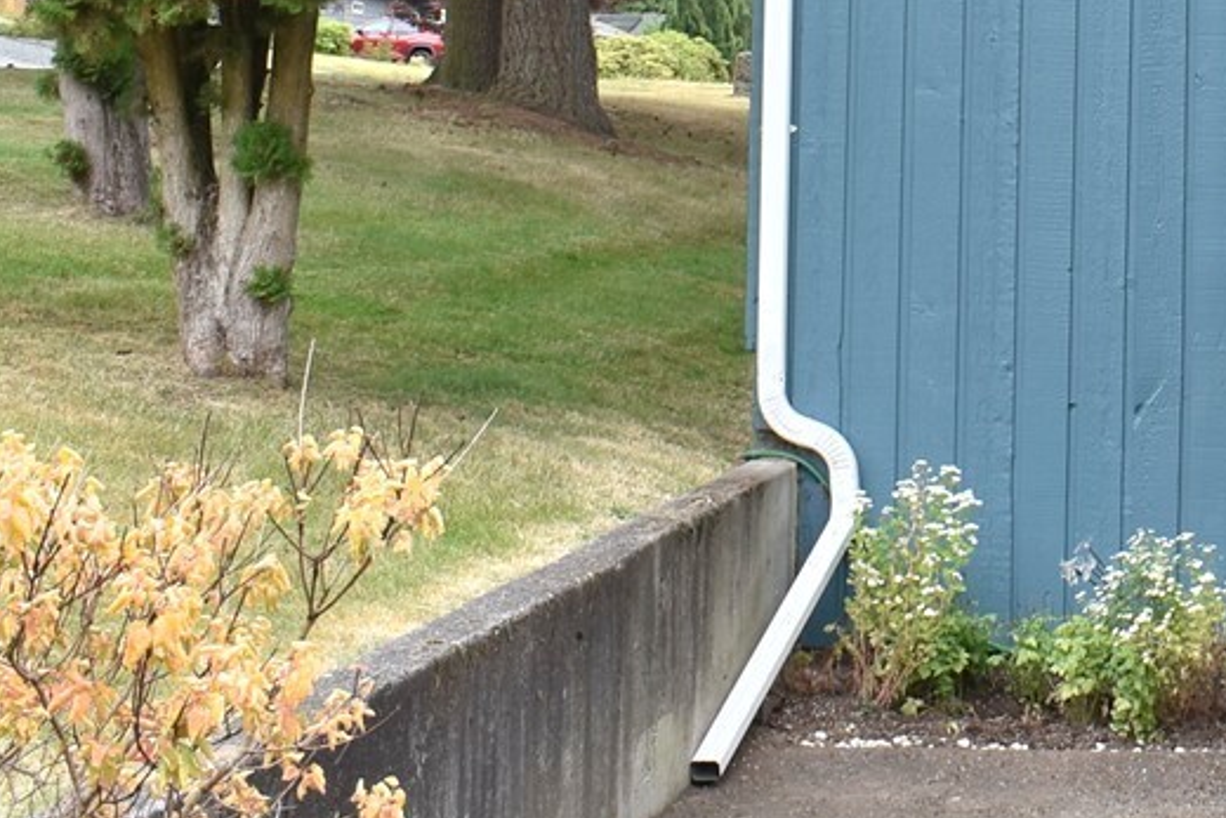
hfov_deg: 21.9
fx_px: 2998
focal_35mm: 88
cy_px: -202
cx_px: 1356
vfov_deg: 14.9
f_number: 8
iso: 100
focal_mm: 18
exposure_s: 1/100
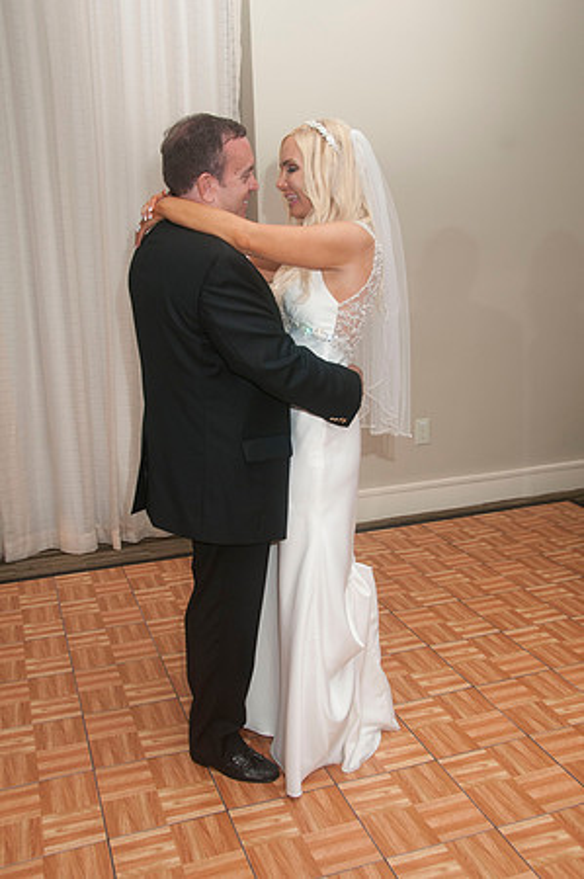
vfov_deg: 57.3
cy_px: 440
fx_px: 805
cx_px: 292
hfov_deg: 39.9
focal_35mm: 33
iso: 400
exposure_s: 1/60
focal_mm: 22
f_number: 5.6
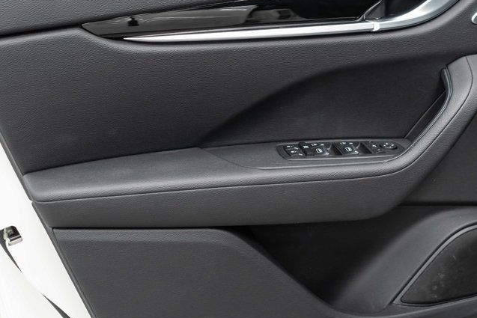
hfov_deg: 43.5
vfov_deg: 29.9
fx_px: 596
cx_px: 276
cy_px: 176
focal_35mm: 45
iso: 800
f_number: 3.5
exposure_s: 1/50
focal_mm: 28
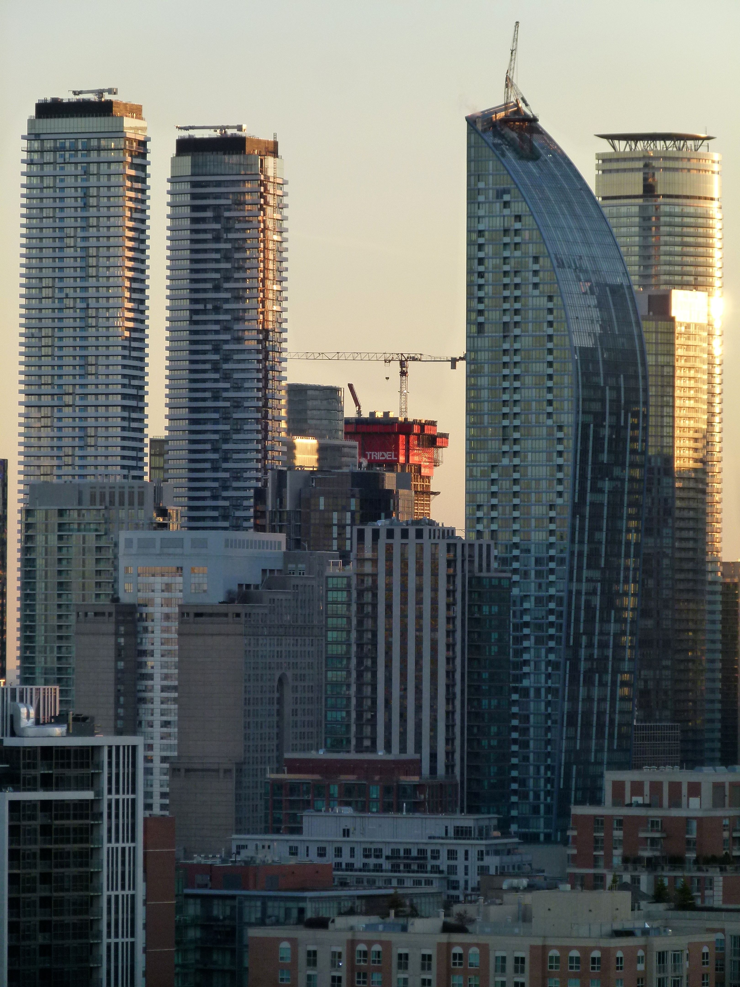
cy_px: 494
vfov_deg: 6.9
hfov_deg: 5.1
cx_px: 370
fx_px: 8237
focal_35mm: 289
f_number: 4
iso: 160
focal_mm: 52.1
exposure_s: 1/200
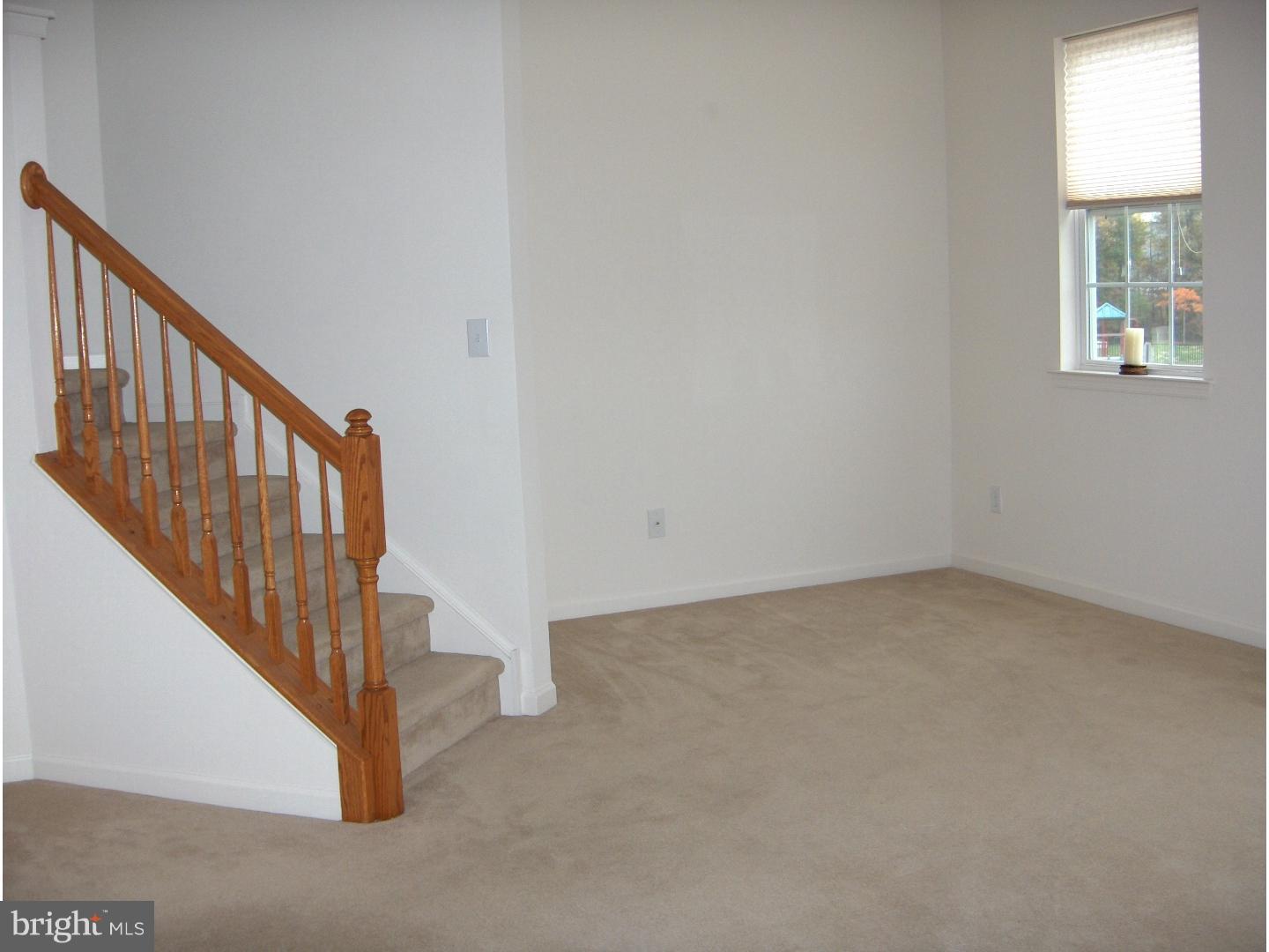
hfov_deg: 47.9
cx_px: 634
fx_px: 1430
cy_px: 476
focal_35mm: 39
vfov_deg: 36.8
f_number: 2.8
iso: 113
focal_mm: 8
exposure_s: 1/60
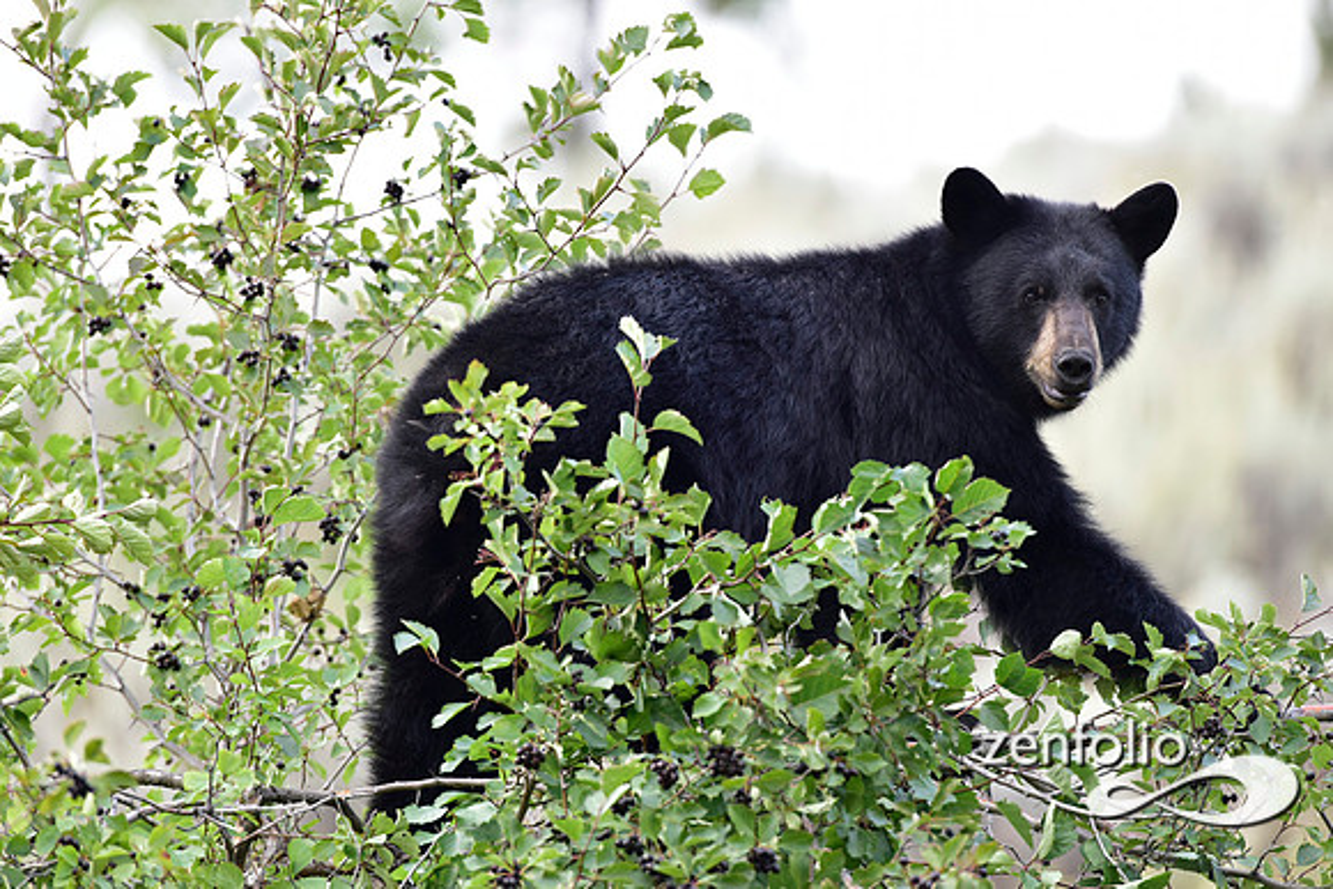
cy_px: 444
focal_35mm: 600
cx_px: 666
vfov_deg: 2.3
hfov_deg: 3.4
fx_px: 22221
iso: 1250
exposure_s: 1/160
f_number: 6.3
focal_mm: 600
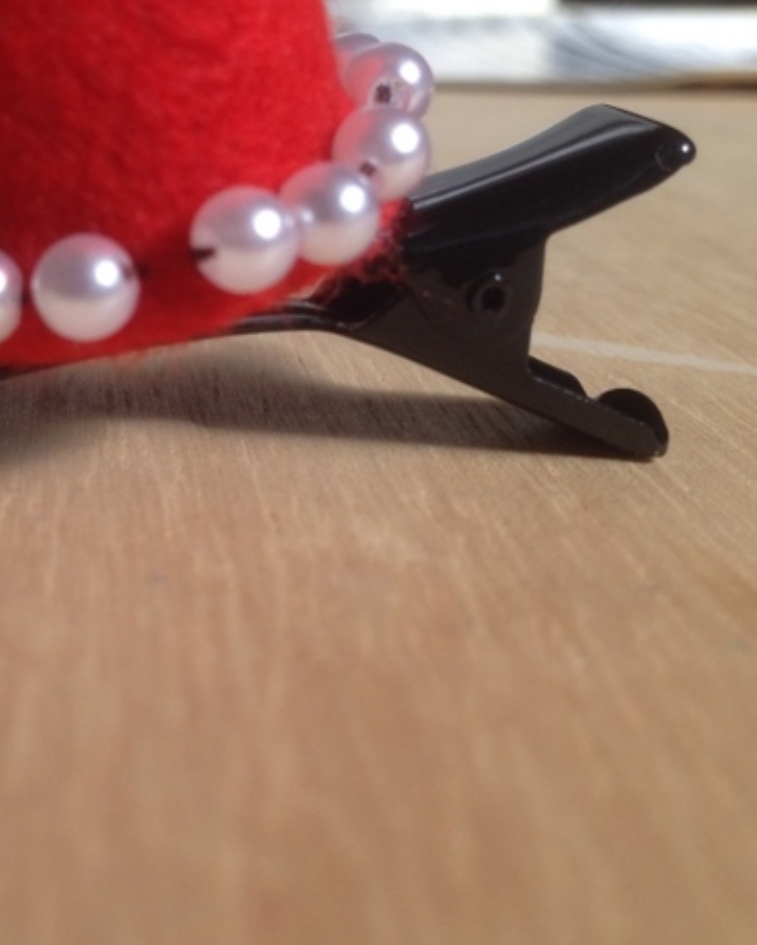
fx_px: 1595
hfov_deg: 26.2
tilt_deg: -9.8
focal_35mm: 57
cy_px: 284
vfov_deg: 32.6
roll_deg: -2.1
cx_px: 155
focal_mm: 4.12
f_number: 2.4
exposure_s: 1/132
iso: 50
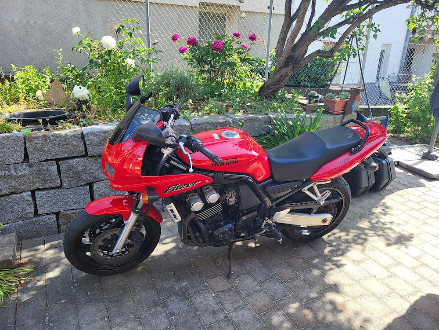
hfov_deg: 67.3
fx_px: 330
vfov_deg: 53.1
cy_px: 165
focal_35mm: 26
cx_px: 220
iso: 40
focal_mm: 5.4
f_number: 1.8
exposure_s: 1/511
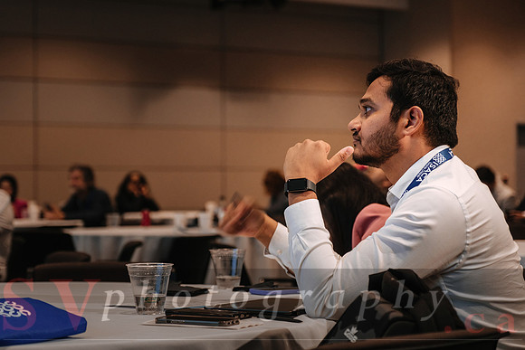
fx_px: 1287
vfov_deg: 15.5
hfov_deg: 23.0
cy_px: 164
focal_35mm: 88
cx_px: 246
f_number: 2.8
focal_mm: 55
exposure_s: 1/50
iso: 800
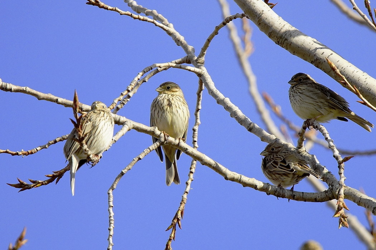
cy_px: 125
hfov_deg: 3.4
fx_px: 6266
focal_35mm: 600
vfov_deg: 2.3
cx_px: 188
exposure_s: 1/1600
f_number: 6.3
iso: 800
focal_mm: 600
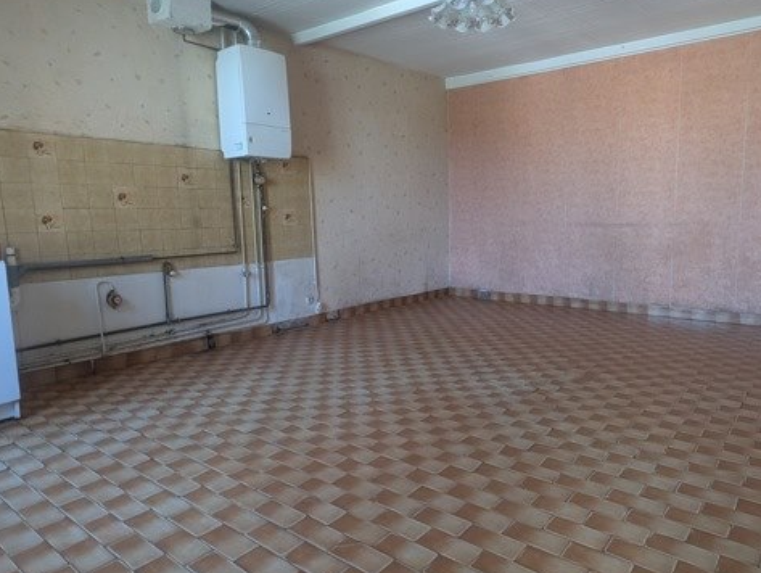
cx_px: 431
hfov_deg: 75.9
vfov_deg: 61.2
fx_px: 484
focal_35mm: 22
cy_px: 282
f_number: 2.2
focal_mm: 1.95
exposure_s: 1/39.2
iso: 195
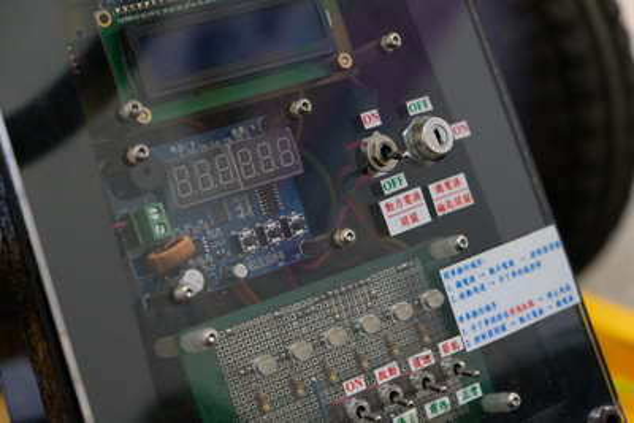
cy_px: 212
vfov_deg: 17.3
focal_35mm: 79
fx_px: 1392
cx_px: 317
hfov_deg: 25.7
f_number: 4
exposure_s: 1/180
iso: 2500
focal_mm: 52.7
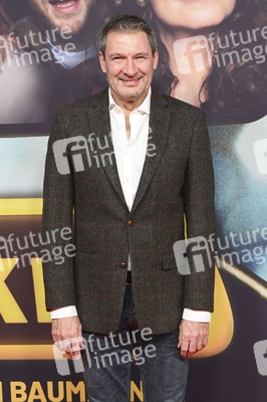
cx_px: 134
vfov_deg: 28.5
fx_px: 791
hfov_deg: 19.2
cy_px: 201
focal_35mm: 71
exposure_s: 1/160
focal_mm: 71
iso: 1000
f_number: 6
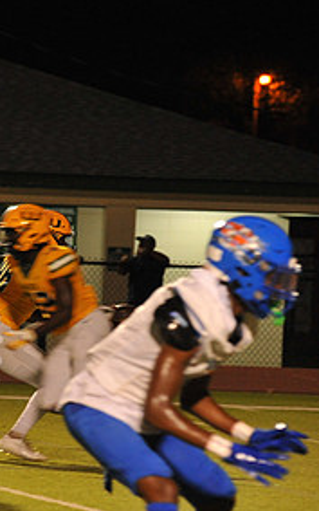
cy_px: 343
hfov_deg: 3.1
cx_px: -169
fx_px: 5811
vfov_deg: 5.0
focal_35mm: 418
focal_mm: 200
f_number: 6.3
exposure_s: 1/160
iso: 3200
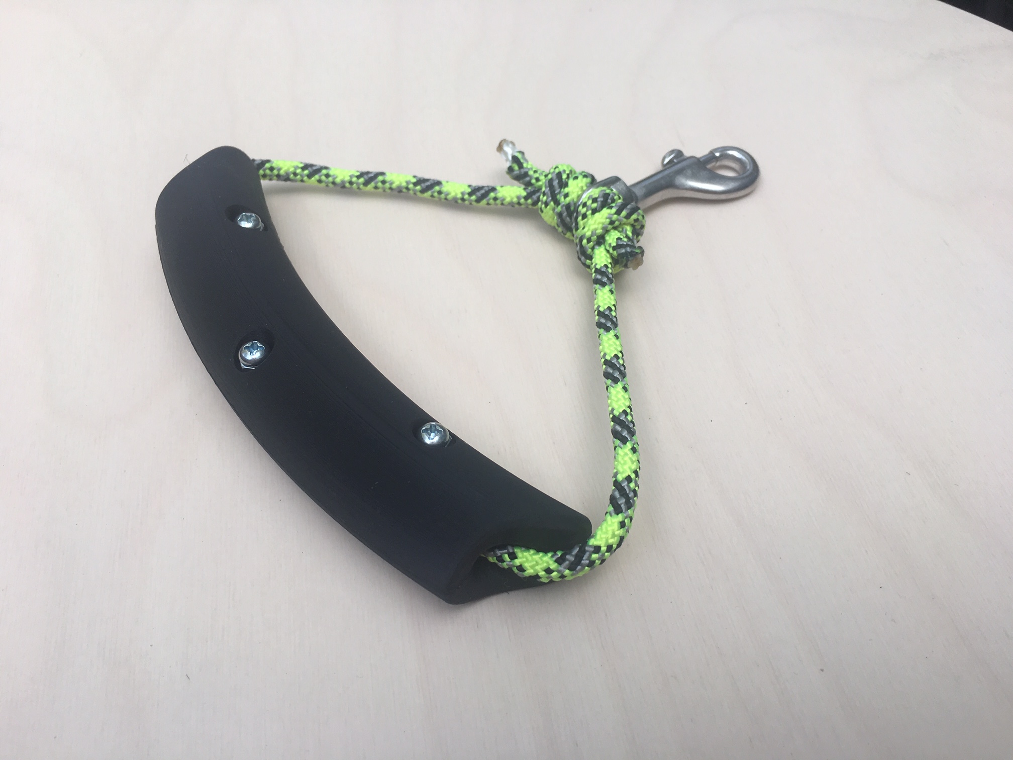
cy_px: 380
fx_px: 849
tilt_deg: -52.0
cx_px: 506
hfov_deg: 61.7
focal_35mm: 29
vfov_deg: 48.2
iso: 25
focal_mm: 4.15
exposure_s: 1/313
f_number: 2.2
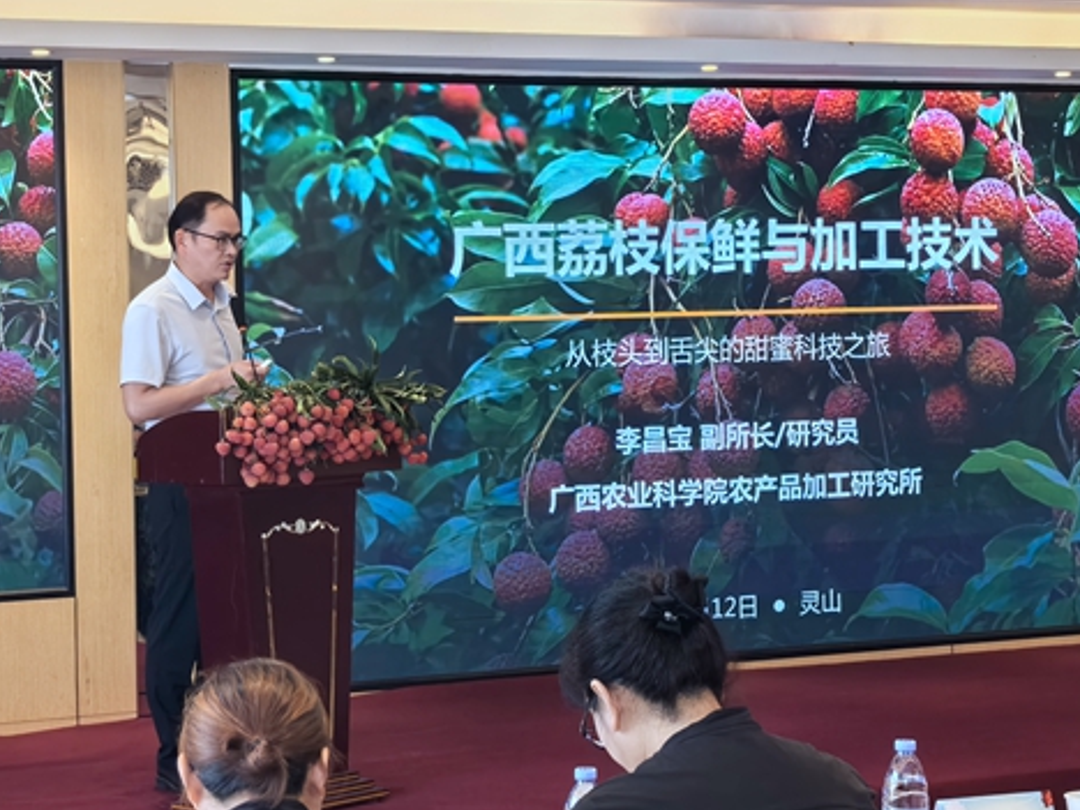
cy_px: 402
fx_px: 2839
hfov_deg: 21.5
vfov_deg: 16.2
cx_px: 496
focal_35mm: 91
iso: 100
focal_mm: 5.75
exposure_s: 1/100
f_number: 2
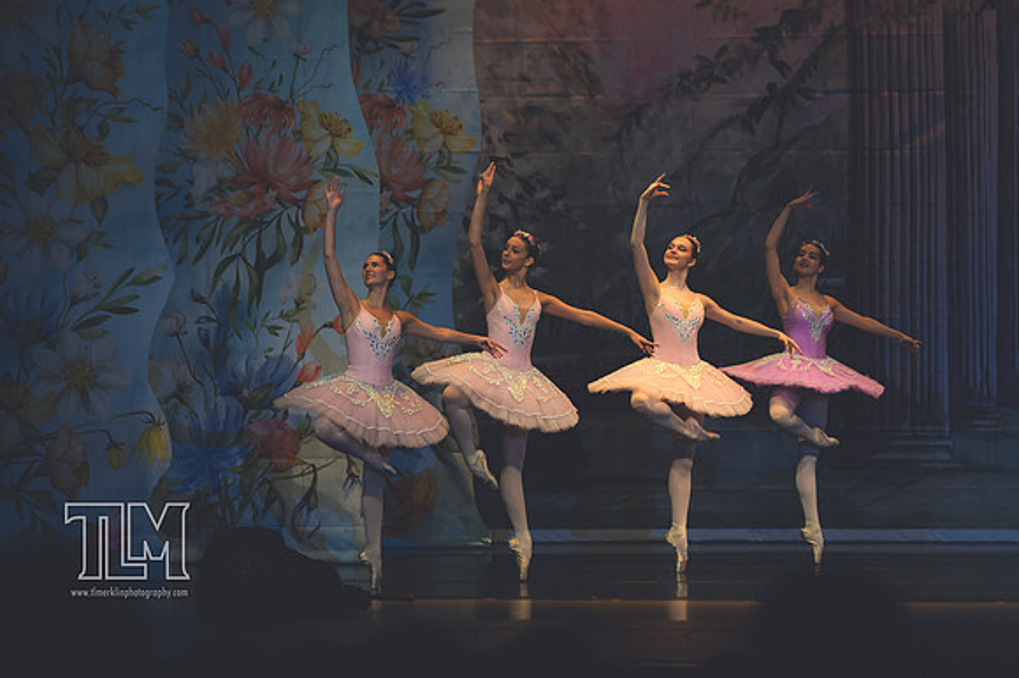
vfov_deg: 7.5
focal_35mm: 183
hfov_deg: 11.2
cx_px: 510
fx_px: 5177
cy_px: 339
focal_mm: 122
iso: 720
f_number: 2.8
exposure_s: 1/500
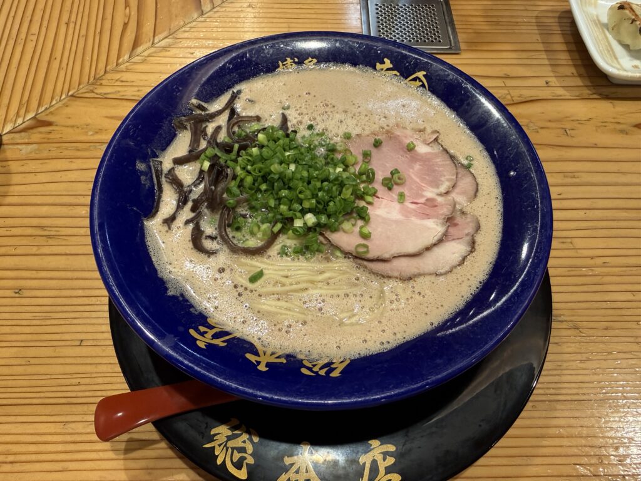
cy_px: 240
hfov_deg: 71.6
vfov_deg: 56.8
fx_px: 444
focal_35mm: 24
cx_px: 320
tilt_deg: -59.9
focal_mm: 2.22
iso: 250
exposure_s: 1/120
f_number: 2.2
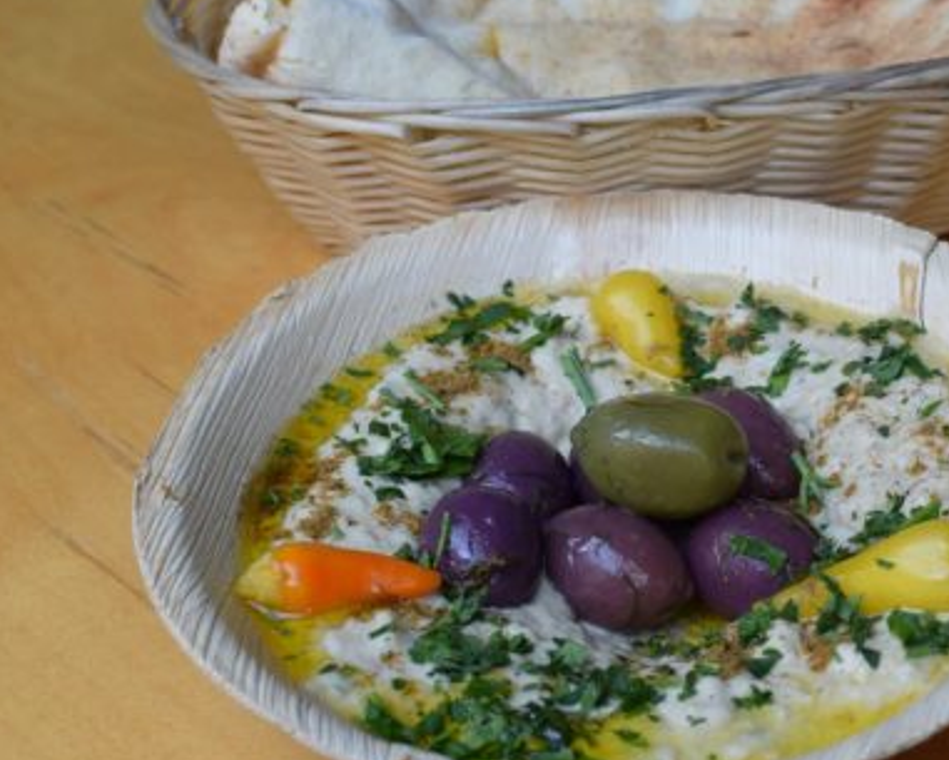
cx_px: 690
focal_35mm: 83
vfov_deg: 18.5
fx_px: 2326
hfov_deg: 22.9
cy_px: 350
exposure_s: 1/125
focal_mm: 35
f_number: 8
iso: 220
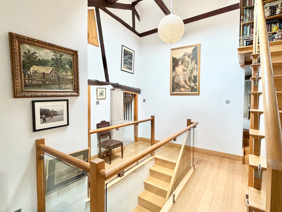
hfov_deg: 87.7
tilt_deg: -2.1
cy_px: 103
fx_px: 147
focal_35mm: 18
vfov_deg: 71.6
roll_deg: -0.7
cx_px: 147
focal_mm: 2.22
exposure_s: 1/100
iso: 125
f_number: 2.2
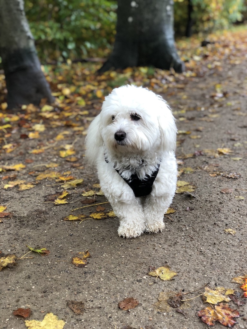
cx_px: 124
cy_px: 164
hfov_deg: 28.0
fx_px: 495
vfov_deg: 36.8
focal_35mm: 52
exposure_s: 1/60
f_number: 2.4
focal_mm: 6
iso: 50
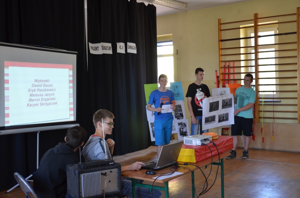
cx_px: 150
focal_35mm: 45
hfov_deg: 43.7
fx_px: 374
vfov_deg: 29.7
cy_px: 99
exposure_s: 1/60
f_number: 4.2
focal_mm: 30
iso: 720
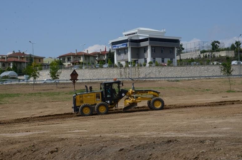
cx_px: 125
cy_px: 81
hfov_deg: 26.0
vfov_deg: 17.4
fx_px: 523
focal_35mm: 78
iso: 250
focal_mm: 50
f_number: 16
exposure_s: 1/250
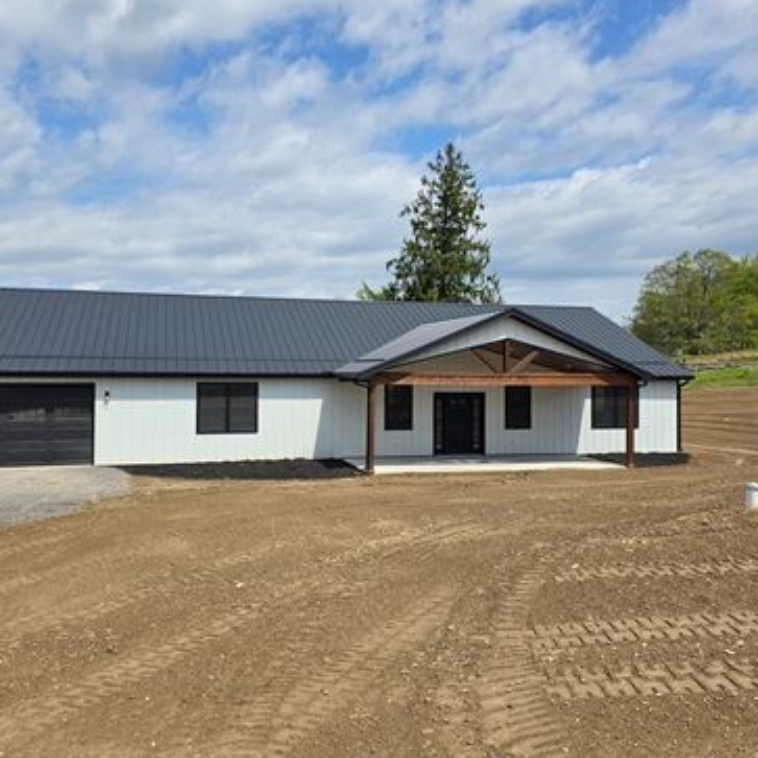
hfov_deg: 57.2
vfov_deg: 57.3
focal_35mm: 28
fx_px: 694
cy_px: 373
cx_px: 338
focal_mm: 6.3
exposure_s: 1/7944
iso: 64
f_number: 1.7
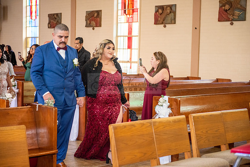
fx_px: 486
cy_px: 84
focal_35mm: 70
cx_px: 125
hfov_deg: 28.8
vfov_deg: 19.5
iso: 2000
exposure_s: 1/250
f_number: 2.8
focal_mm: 70
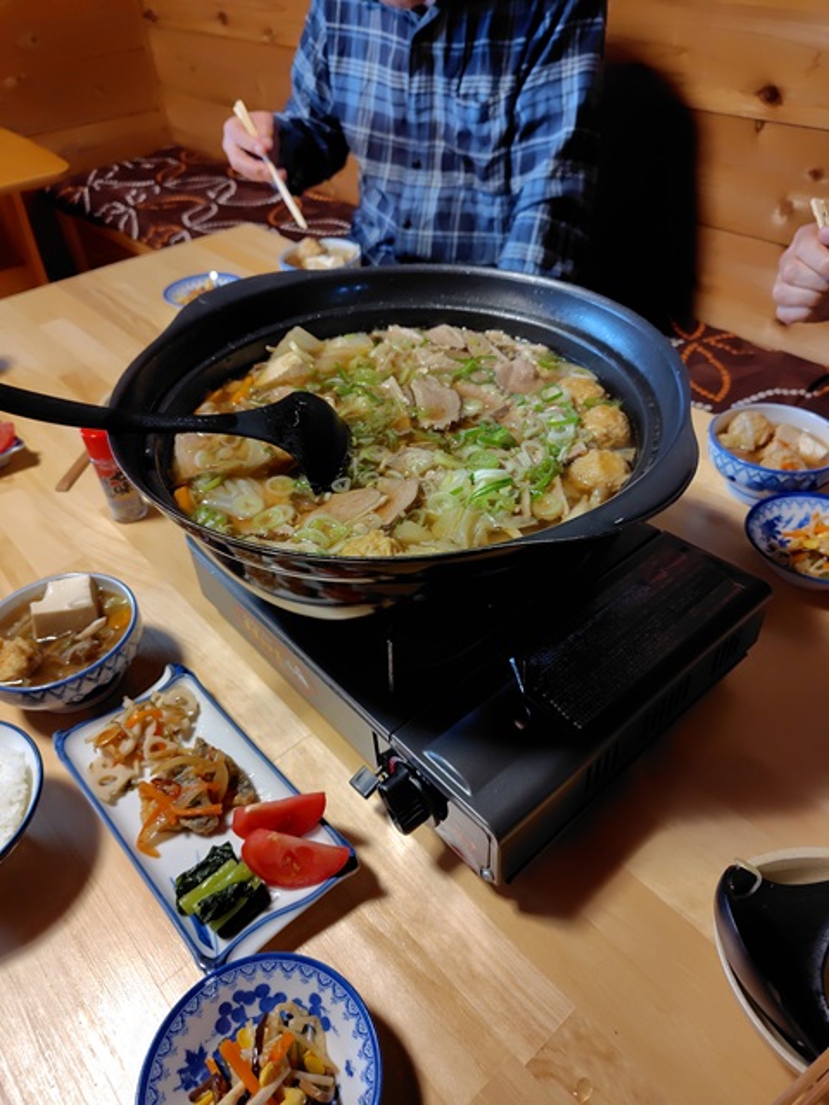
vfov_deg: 73.9
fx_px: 734
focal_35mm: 23
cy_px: 552
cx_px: 414
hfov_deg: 58.9
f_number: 1.9
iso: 508
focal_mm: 5.6
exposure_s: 1/60
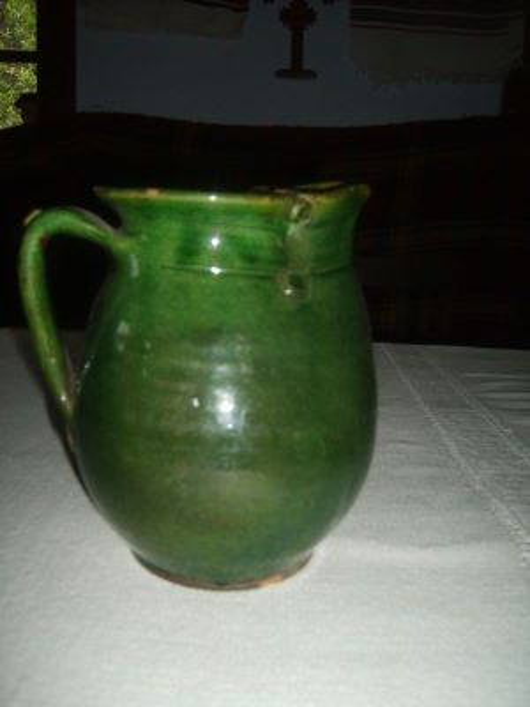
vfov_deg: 52.6
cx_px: 265
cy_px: 354
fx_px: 715
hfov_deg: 40.7
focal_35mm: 35
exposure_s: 1/45
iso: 100
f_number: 2.8
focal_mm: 5.8
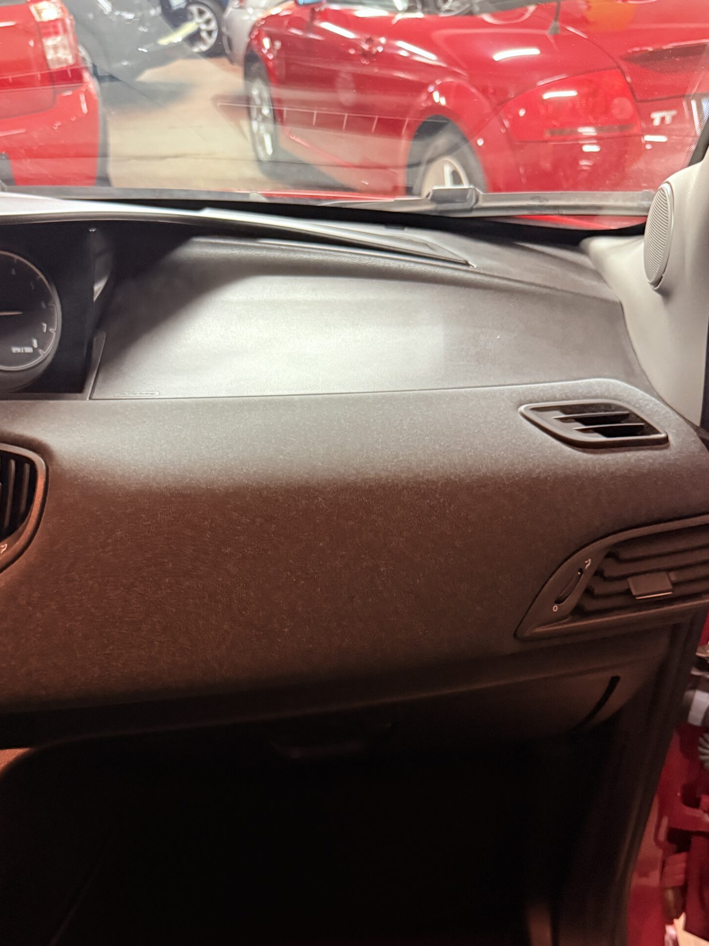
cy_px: 608
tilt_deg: -37.6
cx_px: 290
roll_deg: +3.6
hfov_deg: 44.0
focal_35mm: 32
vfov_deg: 55.9
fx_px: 874
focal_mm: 6.76
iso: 1000
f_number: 1.78
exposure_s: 1/25
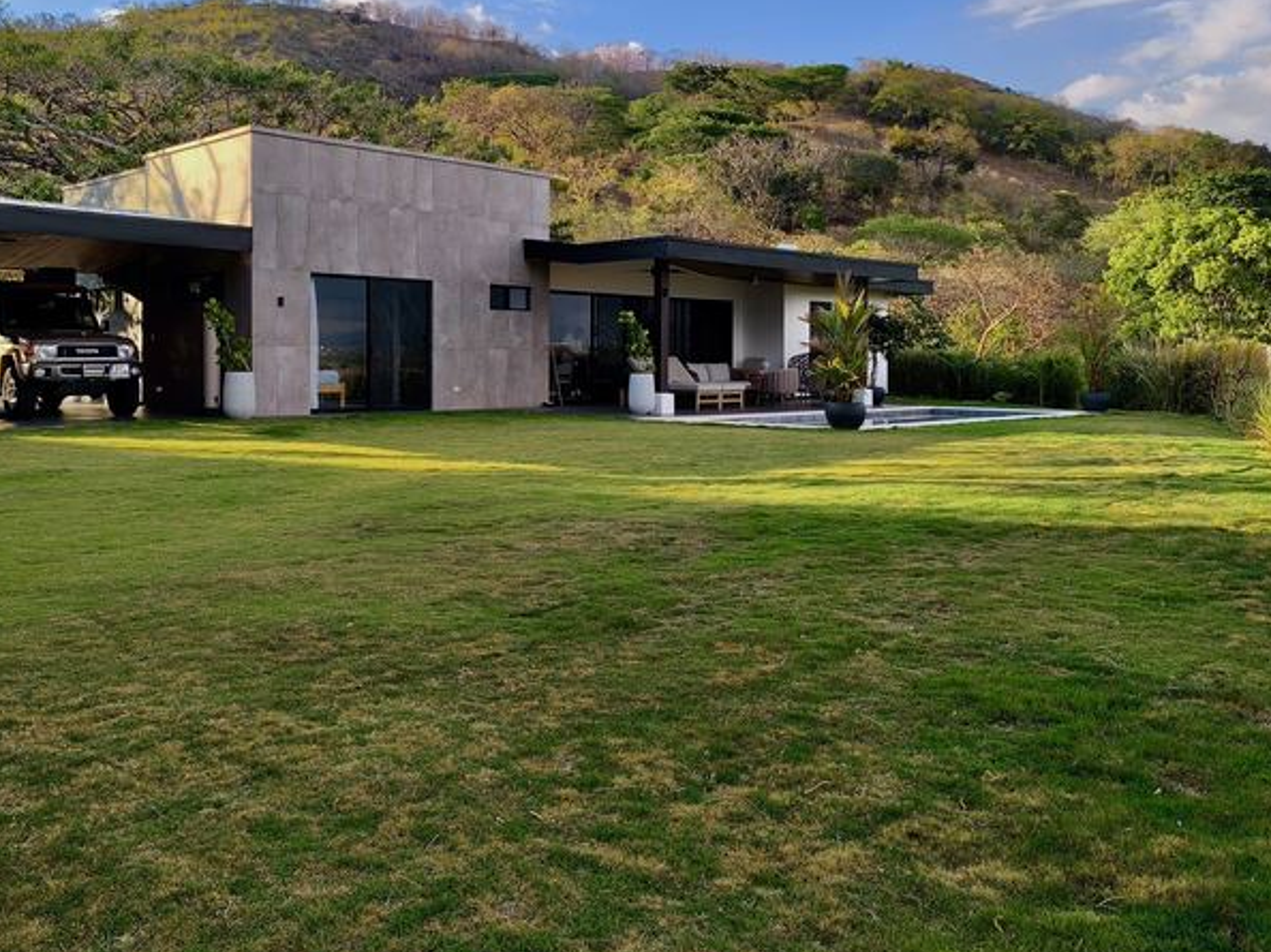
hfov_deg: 58.2
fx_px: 1138
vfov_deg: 45.1
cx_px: 561
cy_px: 359
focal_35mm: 31
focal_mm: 6.14
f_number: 1.65
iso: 50
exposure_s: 1/594
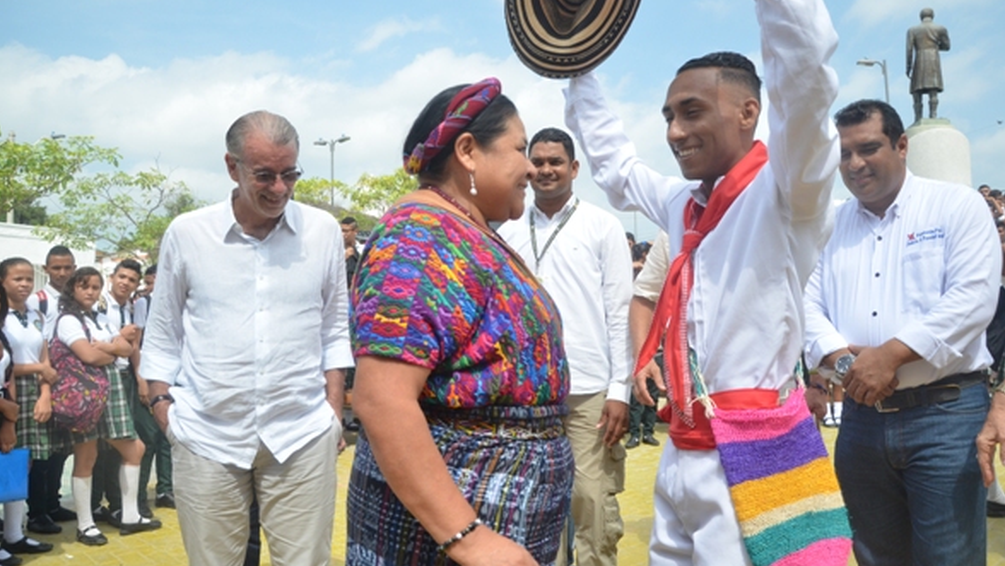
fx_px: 773
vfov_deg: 40.1
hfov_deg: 66.1
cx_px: 509
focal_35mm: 29
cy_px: 245
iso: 500
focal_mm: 18
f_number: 5
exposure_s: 1/2500
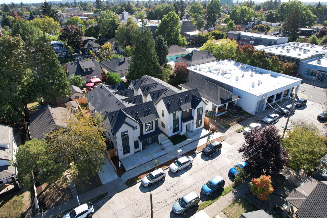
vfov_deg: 57.2
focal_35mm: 22
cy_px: 109
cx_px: 164
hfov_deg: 78.6
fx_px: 200
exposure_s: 1/640
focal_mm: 8.38
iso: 100
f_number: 2.8
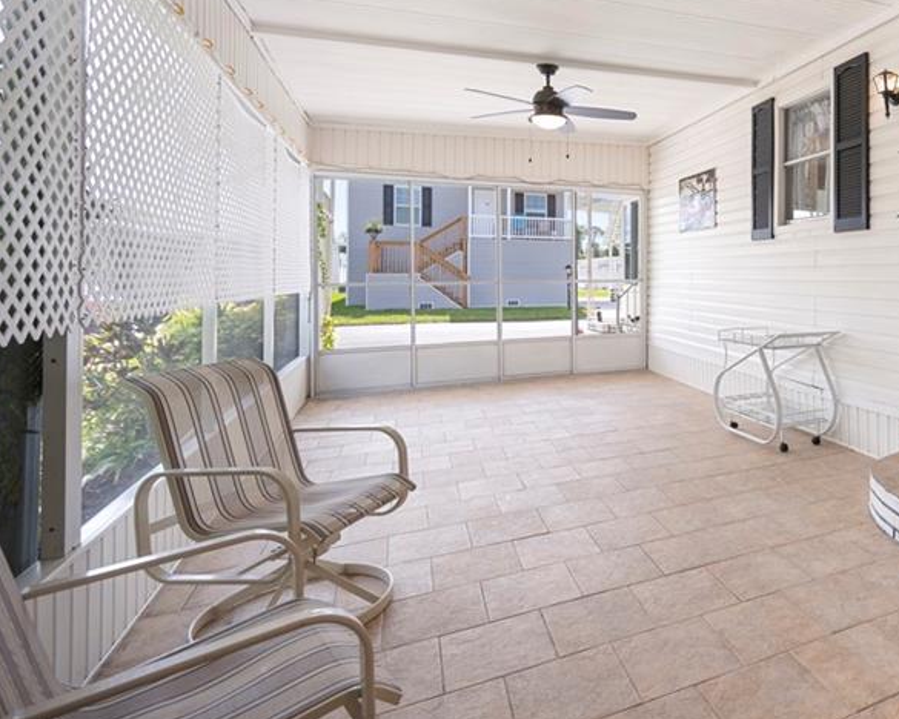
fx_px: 612
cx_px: 750
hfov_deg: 64.5
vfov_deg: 60.0
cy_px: 267
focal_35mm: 23
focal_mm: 14
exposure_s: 1/50
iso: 100
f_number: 4
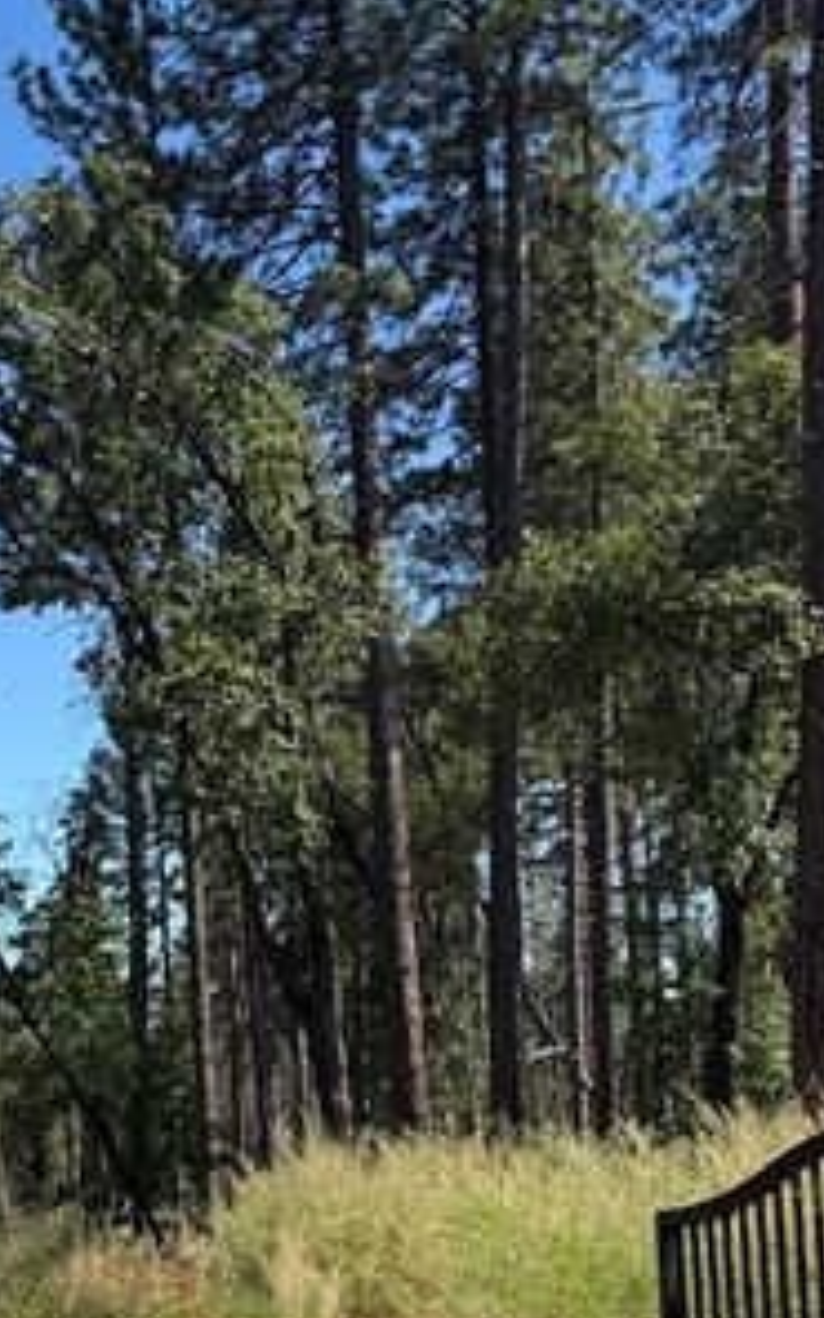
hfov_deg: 21.4
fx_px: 1976
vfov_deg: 36.6
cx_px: -232
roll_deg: -0.2
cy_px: 850
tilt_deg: +7.3
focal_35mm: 55
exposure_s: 1/3021
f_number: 1.78
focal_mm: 6.76
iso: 80
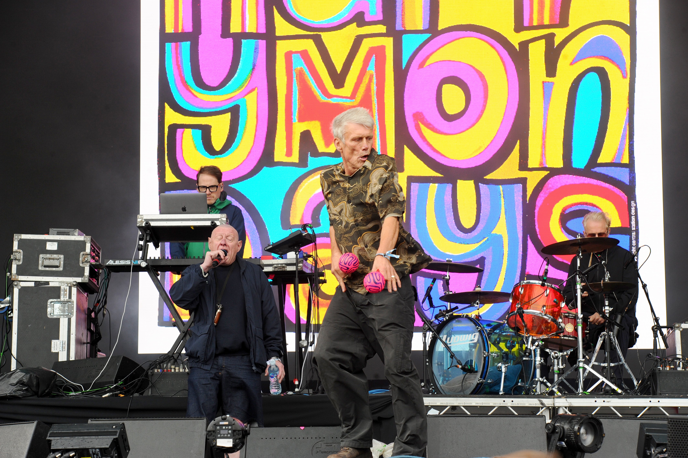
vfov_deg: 11.2
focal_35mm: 122
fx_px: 2330
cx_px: 344
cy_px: 229
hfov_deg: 16.8
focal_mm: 122
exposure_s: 1/400
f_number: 7.1
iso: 640
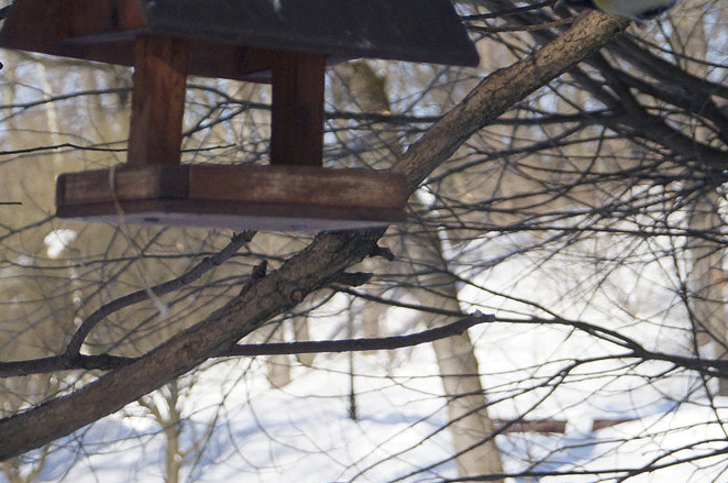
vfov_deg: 9.4
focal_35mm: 145
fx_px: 2927
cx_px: 187
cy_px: 123
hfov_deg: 14.1
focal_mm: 40
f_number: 5
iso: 500
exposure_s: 1/2000
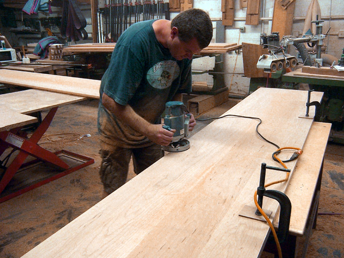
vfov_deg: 42.9
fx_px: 328
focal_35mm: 33
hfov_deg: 55.4
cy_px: 129
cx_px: 172
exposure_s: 1/20
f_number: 3.4
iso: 140
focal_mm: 5.5
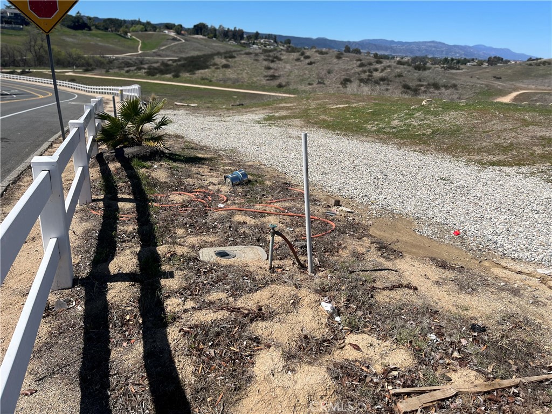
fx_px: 415
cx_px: 276
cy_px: 207
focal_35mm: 26
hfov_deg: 67.3
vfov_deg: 53.1
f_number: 1.6
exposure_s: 1/4651
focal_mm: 5.1
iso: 50
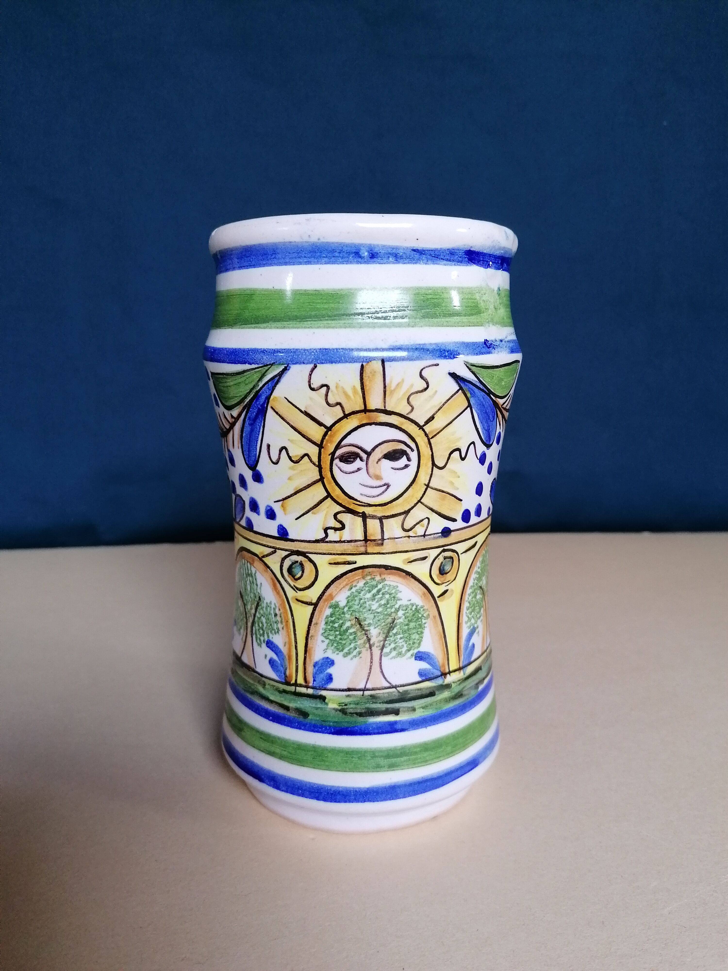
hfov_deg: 51.4
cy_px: 486
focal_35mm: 27
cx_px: 364
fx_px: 757
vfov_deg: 65.3
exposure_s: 1/40
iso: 200
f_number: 1.8
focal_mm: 4.75
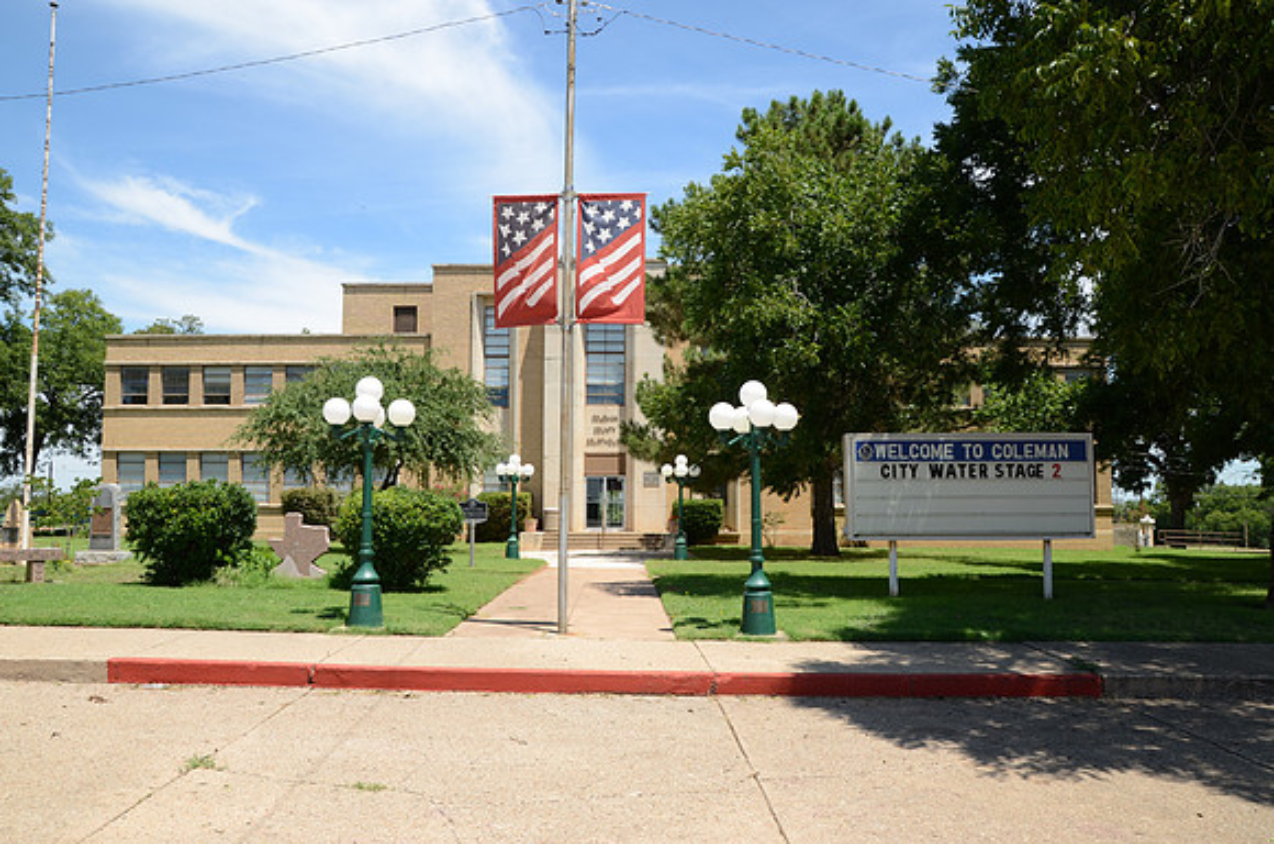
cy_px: 422
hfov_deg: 70.6
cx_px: 637
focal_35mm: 26
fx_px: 900
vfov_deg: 50.2
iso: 100
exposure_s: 1/160
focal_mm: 17
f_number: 9
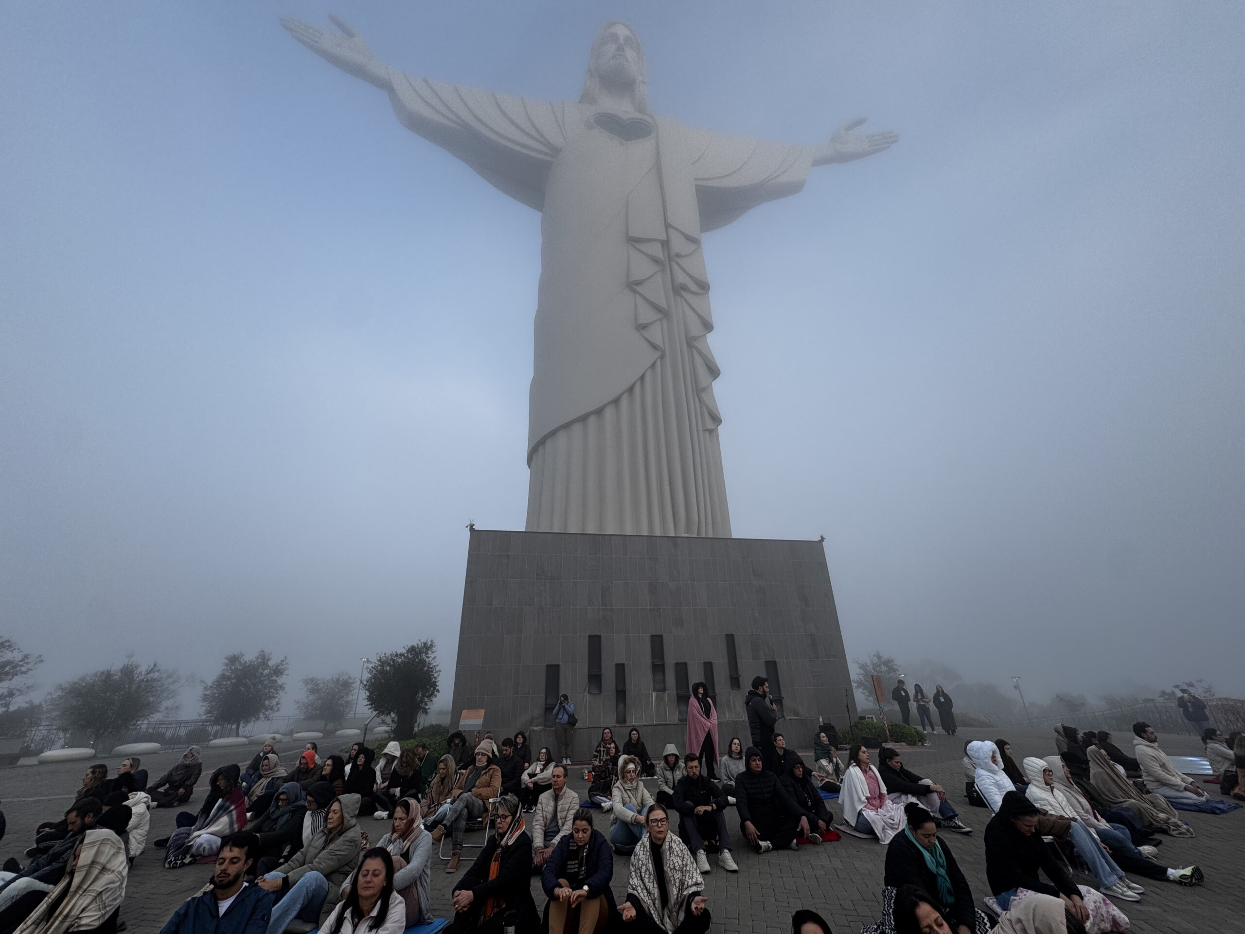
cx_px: 622
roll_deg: +1.9
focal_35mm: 14
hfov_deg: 102.1
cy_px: 467
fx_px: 504
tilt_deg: +25.3
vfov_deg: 85.7
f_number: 2.2
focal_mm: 2.22
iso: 40
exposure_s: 1/304
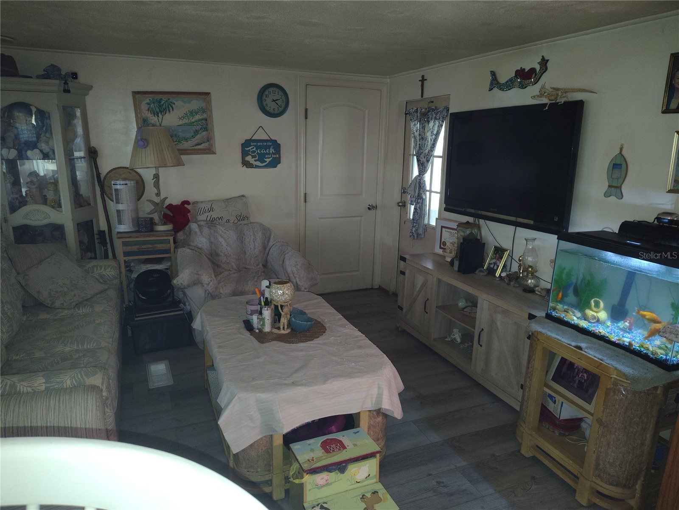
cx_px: 340
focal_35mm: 24
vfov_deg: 56.8
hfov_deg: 71.6
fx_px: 471
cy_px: 255
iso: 893
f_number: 1.8
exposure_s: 1/60
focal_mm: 5.56
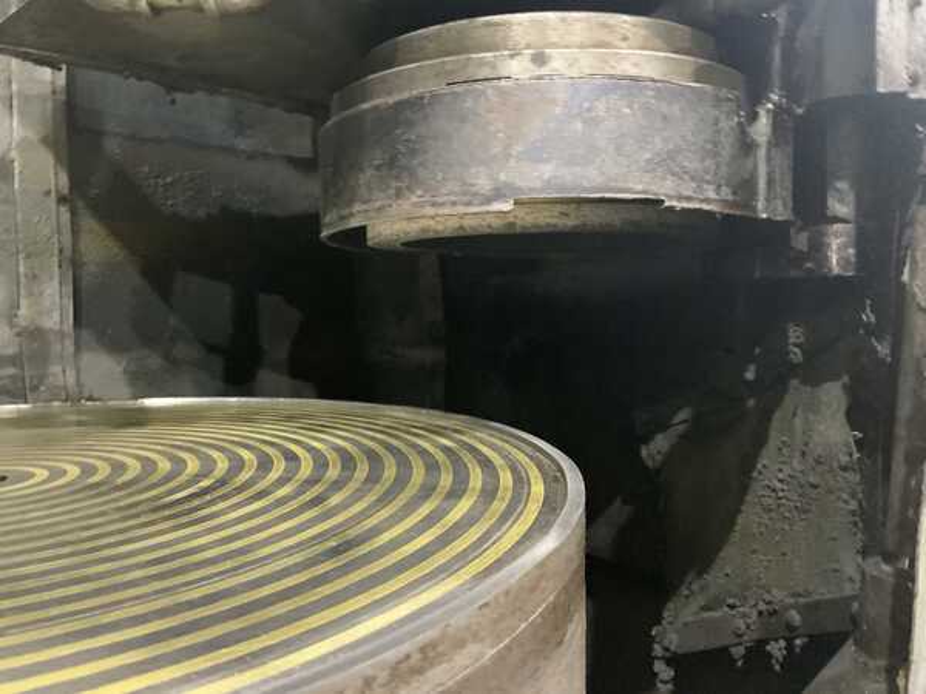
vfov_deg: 48.2
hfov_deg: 61.7
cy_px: 347
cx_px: 463
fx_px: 776
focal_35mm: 29
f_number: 1.8
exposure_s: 1/24
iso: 500
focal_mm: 3
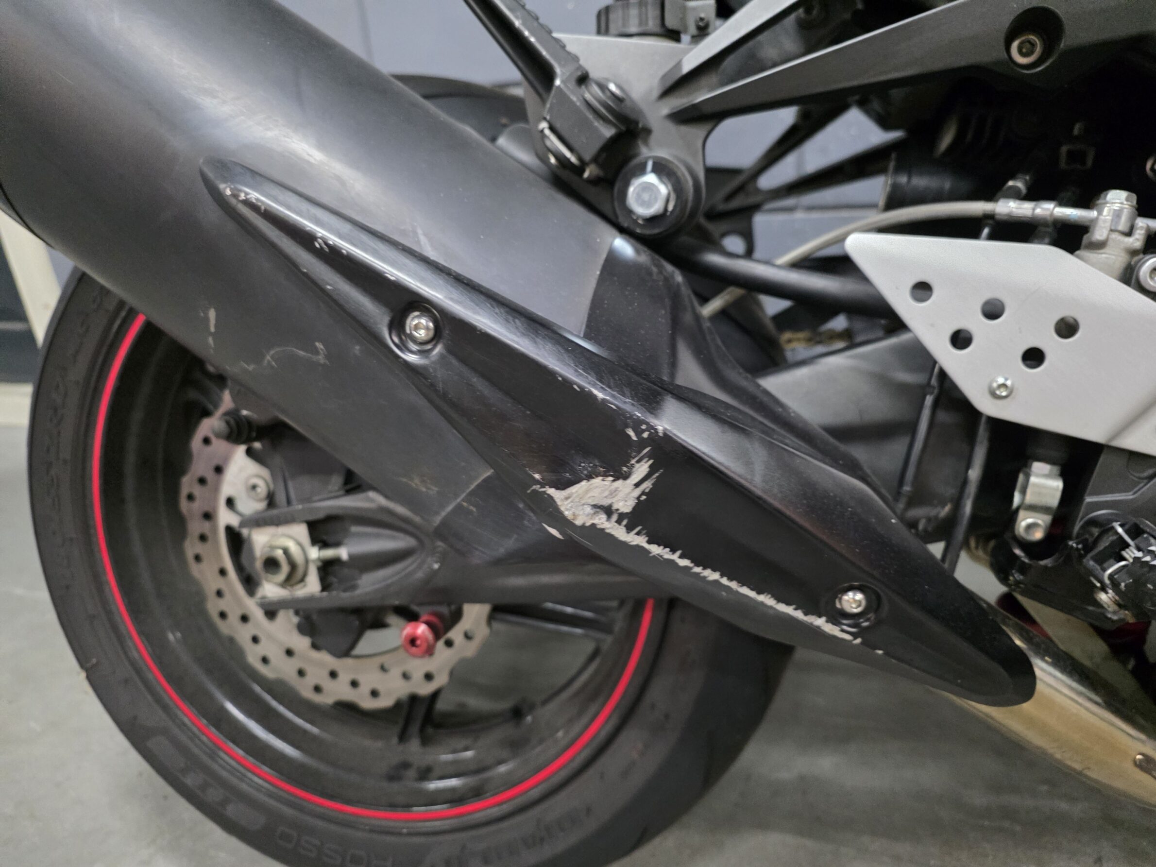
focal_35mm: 23
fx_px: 768
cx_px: 578
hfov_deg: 73.9
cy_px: 434
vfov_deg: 58.9
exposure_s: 1/50
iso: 1600
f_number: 1.7
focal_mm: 6.25
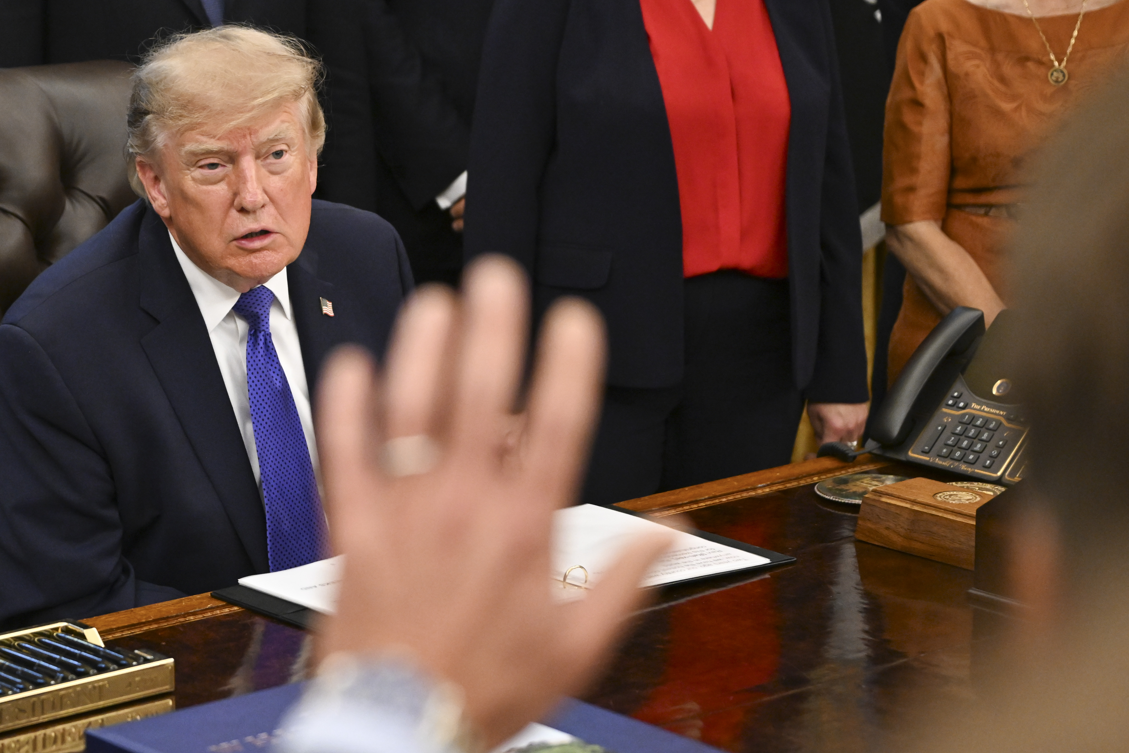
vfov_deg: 11.7
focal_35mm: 117
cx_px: 191
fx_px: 3669
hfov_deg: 17.3
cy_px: 416
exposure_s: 1/400
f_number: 2.8
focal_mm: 70
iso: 3200
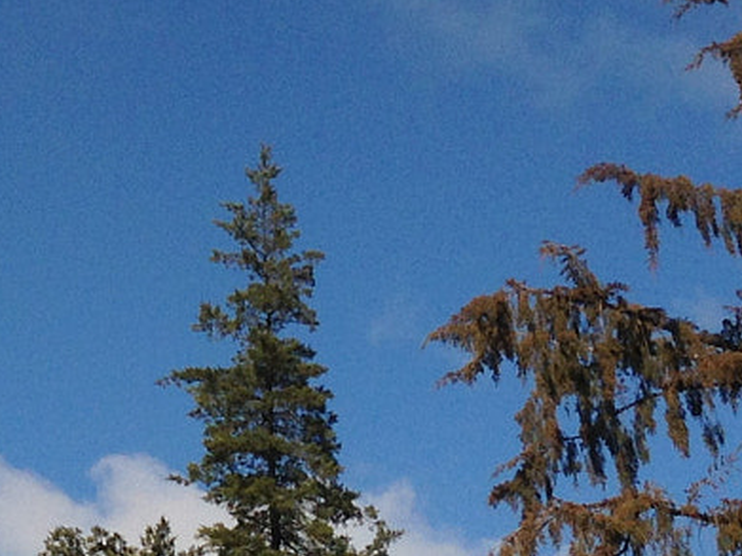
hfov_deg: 14.1
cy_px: 258
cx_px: -195
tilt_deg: +21.1
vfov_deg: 11.0
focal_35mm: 135
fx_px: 2893
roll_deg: -1.2
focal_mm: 4.12
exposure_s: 1/3390
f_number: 2.4
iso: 50
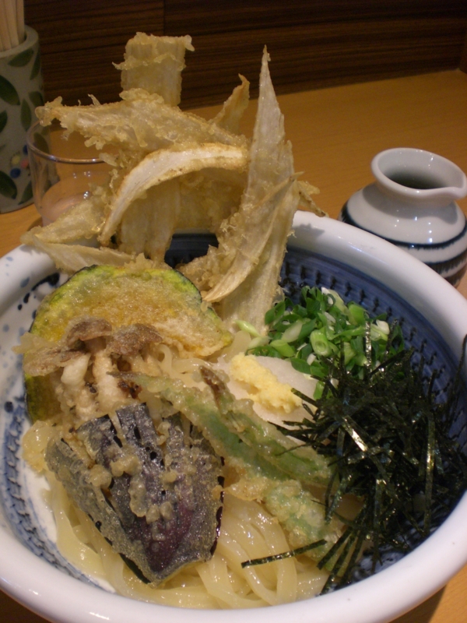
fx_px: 684
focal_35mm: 38
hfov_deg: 37.7
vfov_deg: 49.0
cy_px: 312
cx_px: 234
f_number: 3.1
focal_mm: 6.3
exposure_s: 1/25
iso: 200
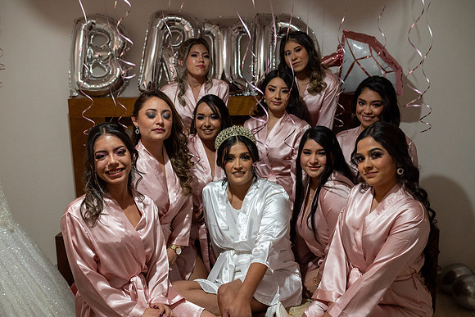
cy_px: 158
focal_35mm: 35
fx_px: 462
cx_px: 238
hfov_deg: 54.4
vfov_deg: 37.9
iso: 1600
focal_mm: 35
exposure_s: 1/125
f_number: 3.5
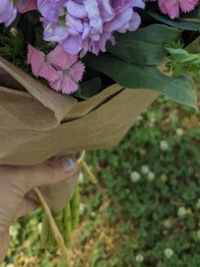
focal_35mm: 72
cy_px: -72
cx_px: 77
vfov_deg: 24.0
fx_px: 555
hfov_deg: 20.4
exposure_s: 1/780
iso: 55
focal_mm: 4.44
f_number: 1.8
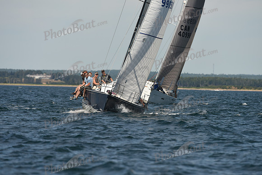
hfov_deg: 5.2
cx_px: 131
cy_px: 88
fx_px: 2912
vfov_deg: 3.4
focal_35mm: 400
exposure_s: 1/1000
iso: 250
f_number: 6.3
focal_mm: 400
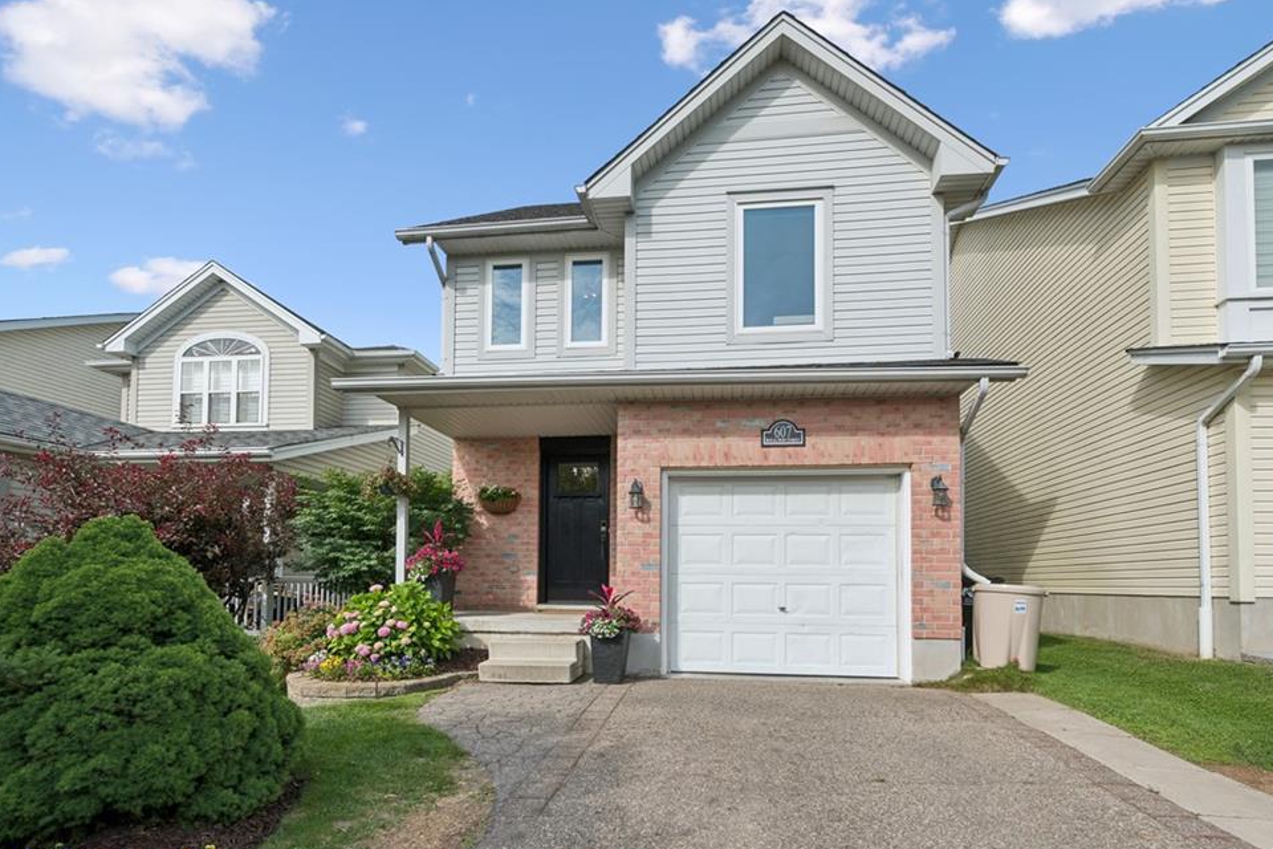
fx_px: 585
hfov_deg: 94.9
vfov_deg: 71.9
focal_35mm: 17
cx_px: 650
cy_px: 428
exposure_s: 1/2500
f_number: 7.1
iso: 640
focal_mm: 15.5
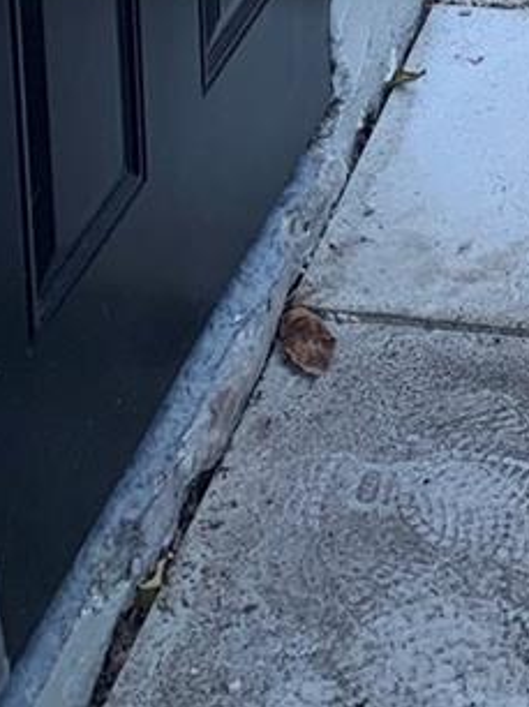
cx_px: 695
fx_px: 2081
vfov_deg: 16.2
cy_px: -566
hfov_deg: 13.9
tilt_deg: -11.6
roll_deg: -1.4
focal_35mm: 102
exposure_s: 1/121
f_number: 1.8
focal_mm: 4.25
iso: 40
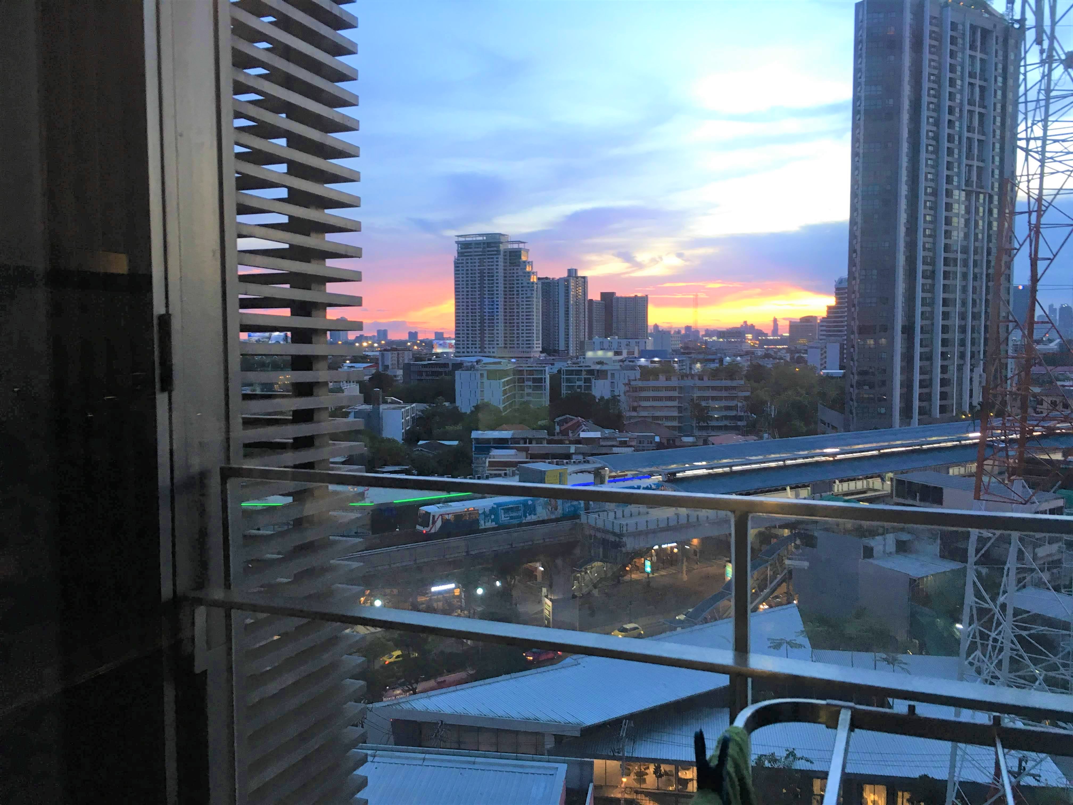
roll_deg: +0.7
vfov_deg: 48.2
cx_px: 536
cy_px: 402
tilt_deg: -4.1
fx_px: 899
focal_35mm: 29
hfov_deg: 61.7
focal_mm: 4.15
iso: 80
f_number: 2.2
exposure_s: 1/33
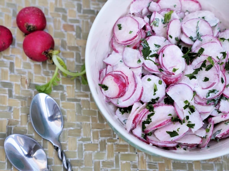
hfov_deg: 27.8
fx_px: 463
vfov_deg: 21.0
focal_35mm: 70
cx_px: 114
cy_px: 86
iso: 800
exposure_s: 1/250
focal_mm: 35
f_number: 4
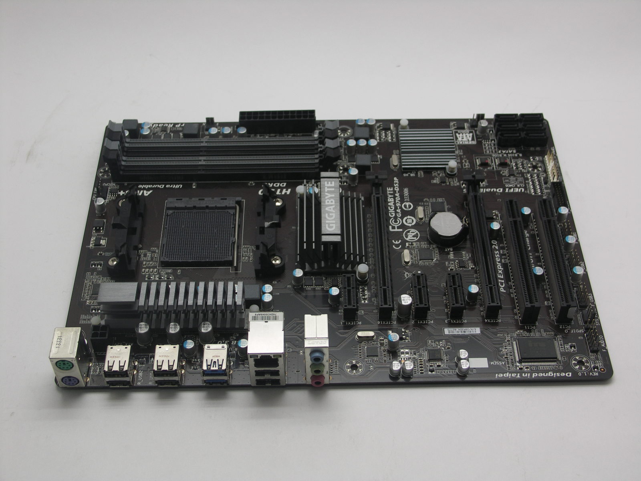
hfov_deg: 42.9
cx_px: 320
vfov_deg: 32.9
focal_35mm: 44
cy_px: 240
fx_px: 815
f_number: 3.2
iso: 80
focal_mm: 11.4
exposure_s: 1/60
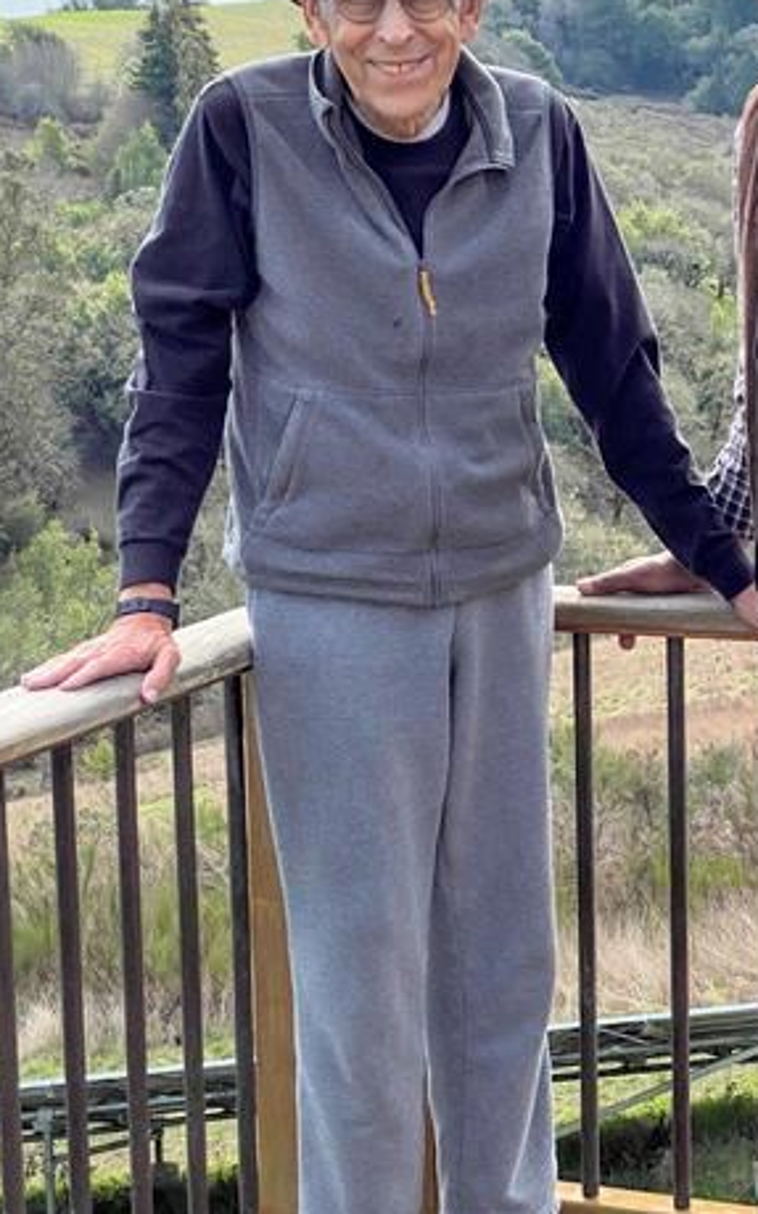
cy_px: 562
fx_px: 2581
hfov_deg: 16.6
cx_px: 615
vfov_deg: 26.5
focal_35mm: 78
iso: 20
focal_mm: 6
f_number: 2
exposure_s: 1/1712
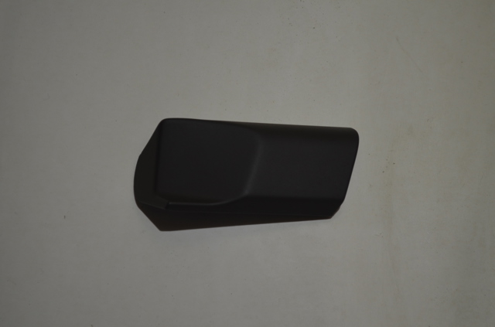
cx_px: 248
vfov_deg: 16.5
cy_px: 164
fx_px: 1131
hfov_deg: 24.7
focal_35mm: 82
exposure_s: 1/100
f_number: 5.6
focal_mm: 55
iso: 400
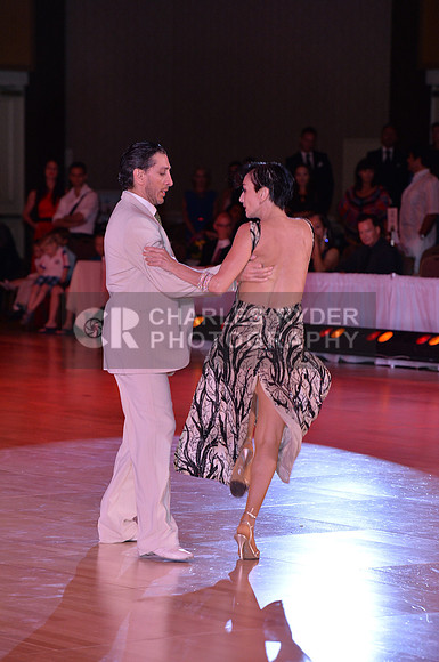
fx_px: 3394
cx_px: 220
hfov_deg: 7.4
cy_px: 331
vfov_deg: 11.1
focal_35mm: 185
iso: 2000
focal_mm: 185
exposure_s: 1/250
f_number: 5.6
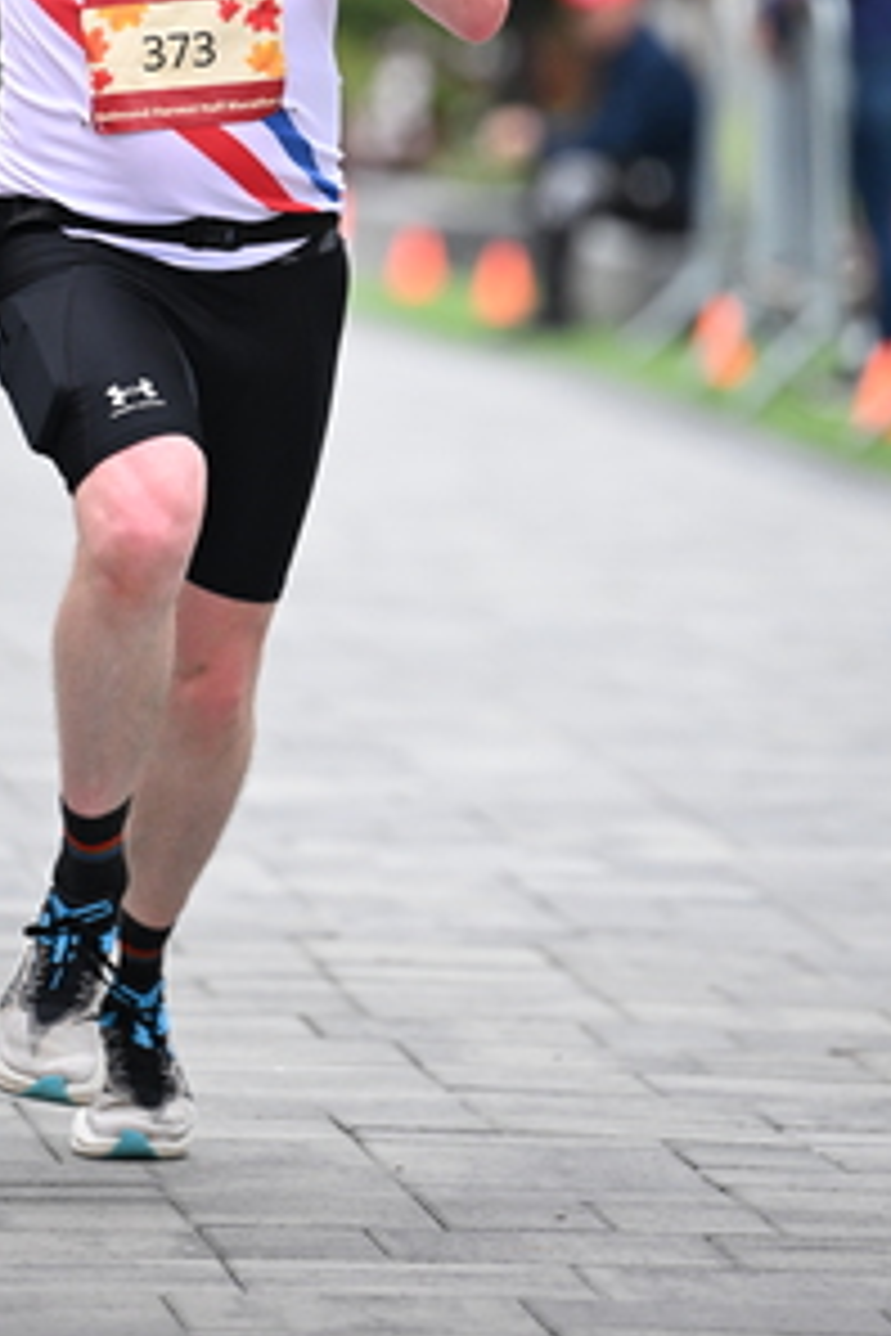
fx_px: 13401
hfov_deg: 3.8
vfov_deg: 5.7
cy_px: 193
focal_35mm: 361
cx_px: 317
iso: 1600
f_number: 2.8
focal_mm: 195
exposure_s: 1/1600
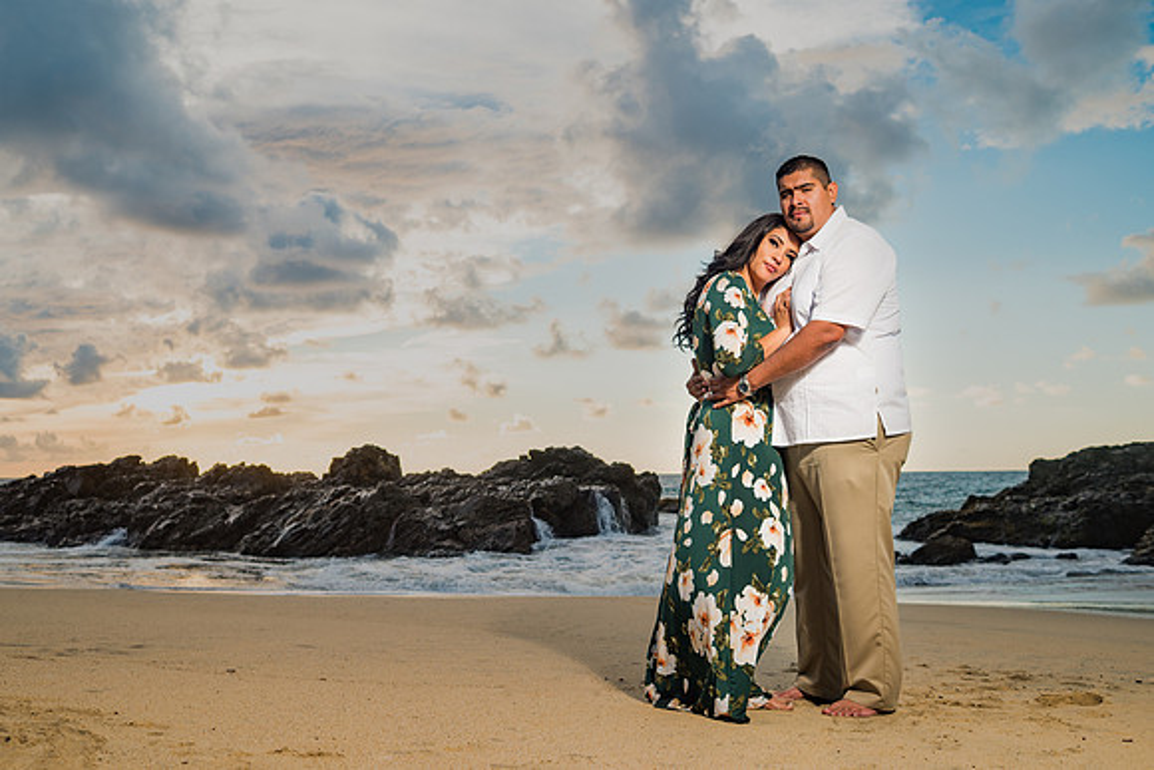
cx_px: 557
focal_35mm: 37
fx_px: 1185
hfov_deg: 51.9
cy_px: 392
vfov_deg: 36.0
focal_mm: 35
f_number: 5.6
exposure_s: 1/160
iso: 100
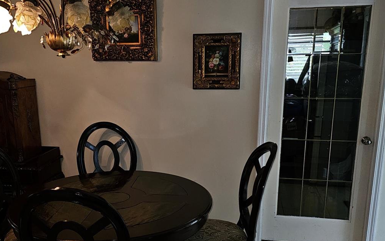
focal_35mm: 37
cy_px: 158
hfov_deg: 52.6
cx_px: 167
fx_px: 388
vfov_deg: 34.2
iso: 160
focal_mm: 6.3
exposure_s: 1/20
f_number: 1.7
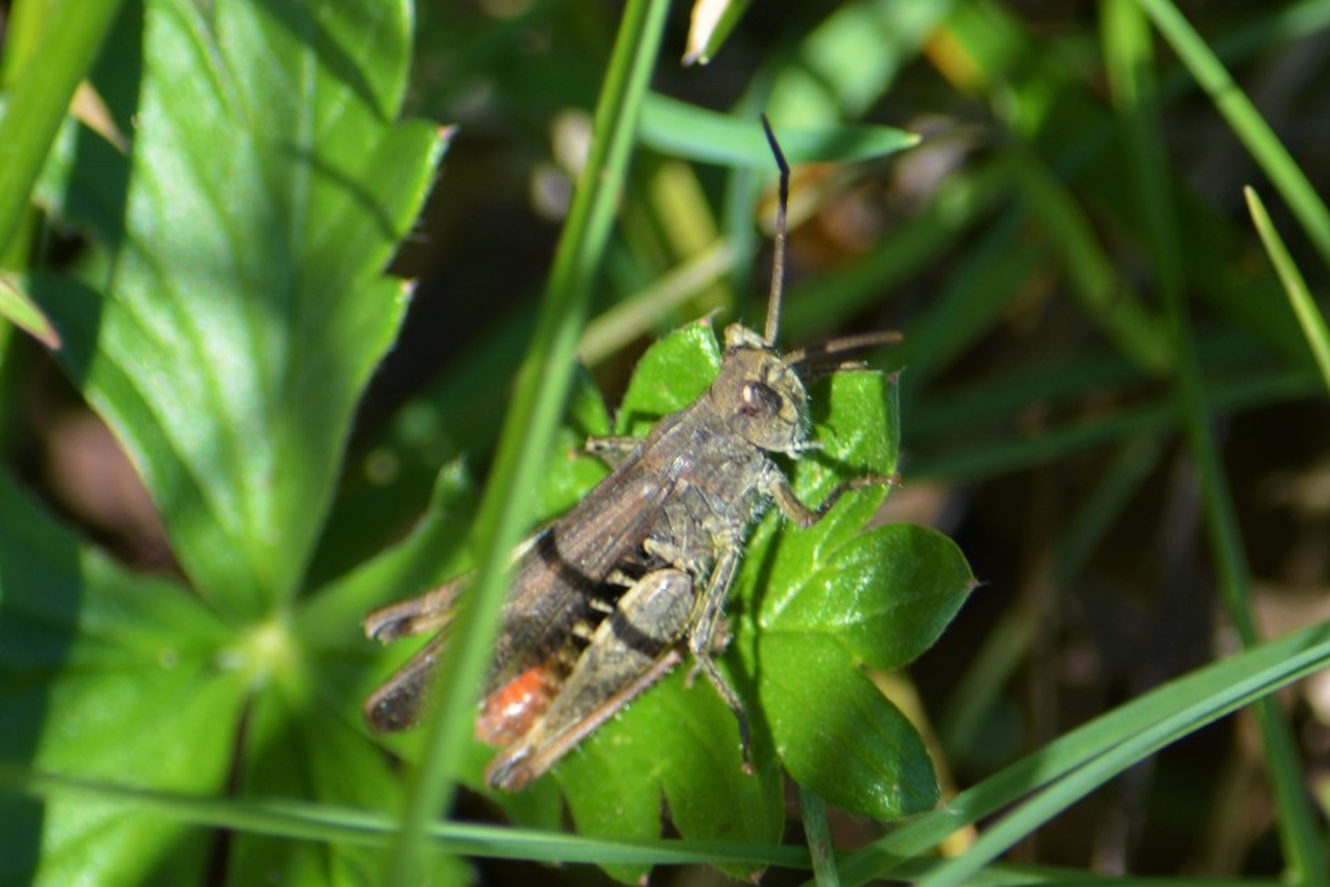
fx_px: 16624
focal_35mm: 450
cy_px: 444
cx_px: 665
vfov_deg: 3.1
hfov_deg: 4.6
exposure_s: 1/125
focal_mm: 300
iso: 125
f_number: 8
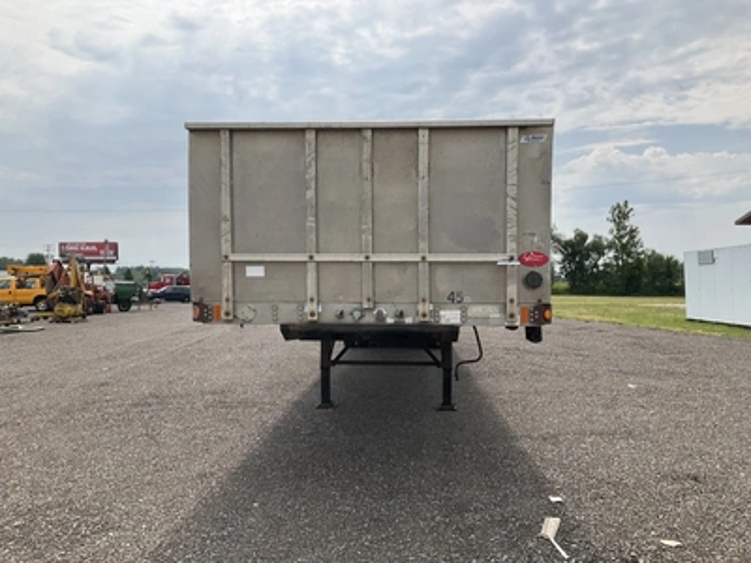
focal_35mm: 29
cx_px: 376
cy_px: 282
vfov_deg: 48.2
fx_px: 629
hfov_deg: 61.7
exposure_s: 1/2141
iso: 25
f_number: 1.8
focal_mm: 3
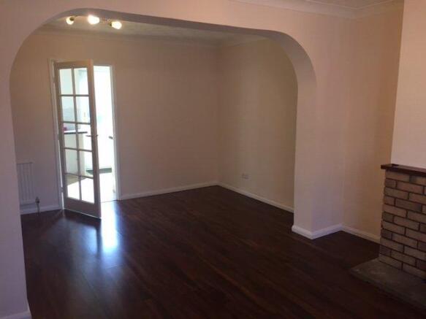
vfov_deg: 48.2
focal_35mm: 29
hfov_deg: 61.7
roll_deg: +0.0
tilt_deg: -9.9
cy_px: 160
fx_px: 357
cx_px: 213
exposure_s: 1/33
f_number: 2.2
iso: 50
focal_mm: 4.15
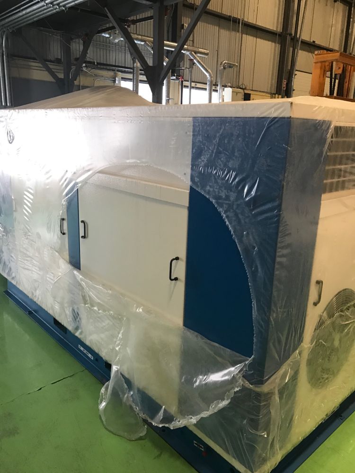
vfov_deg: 63.4
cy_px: 236
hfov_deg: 49.7
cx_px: 178
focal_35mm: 28
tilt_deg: -15.5
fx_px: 383
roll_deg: -3.4
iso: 40
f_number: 1.8
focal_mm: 3.99
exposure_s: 1/30
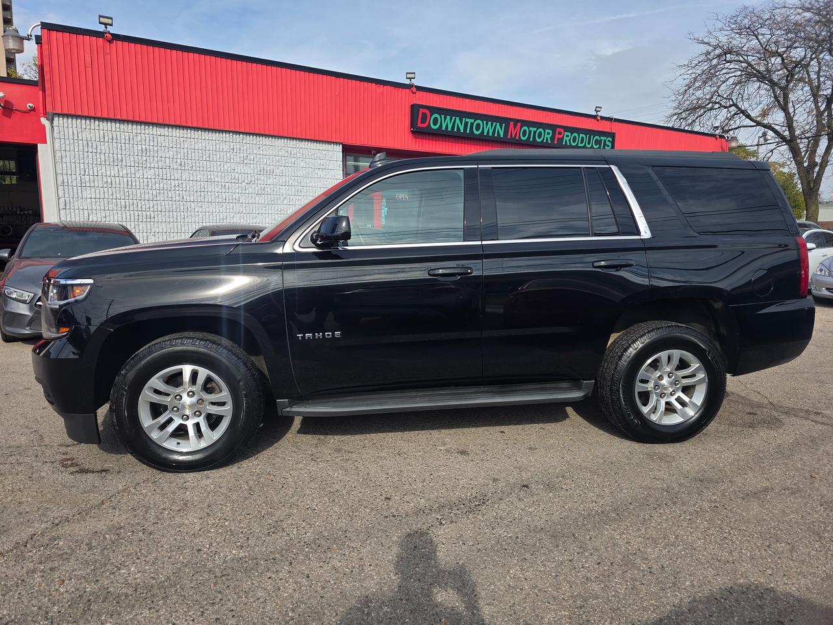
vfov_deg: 58.9
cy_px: 312
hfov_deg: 73.9
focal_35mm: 23
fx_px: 553
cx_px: 416
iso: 80
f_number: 1.7
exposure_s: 1/4057
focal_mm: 6.3
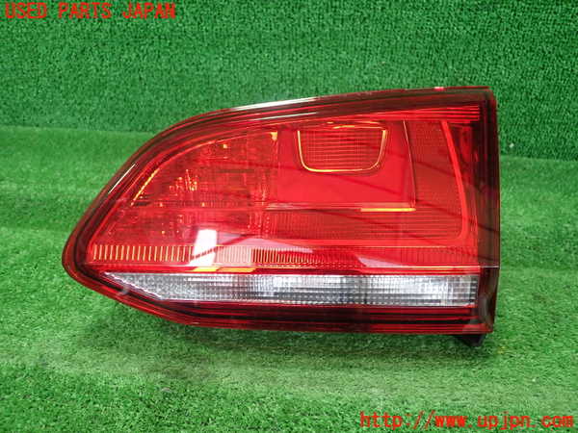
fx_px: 501
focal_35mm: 30
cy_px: 216
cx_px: 289
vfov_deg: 46.8
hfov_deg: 60.0
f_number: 2.3
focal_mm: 5.5
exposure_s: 1/125
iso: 320
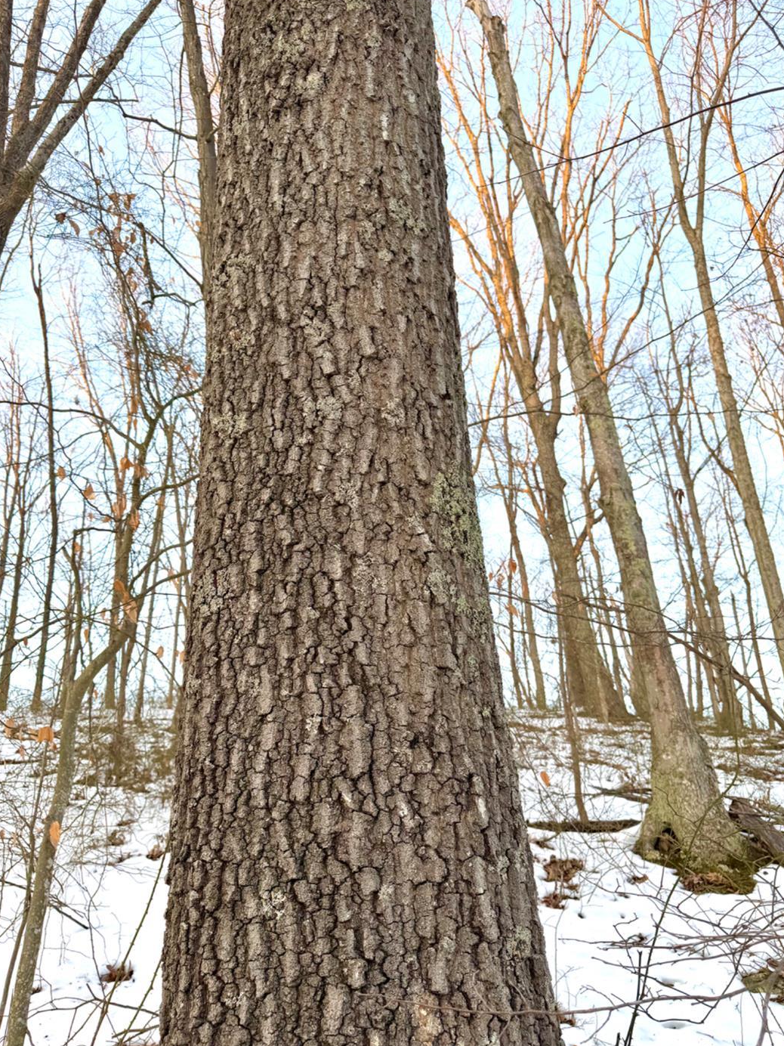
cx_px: 385
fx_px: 785
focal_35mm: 26
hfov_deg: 53.1
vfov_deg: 67.2
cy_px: 556
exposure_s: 1/421
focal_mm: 6.76
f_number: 1.78
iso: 80
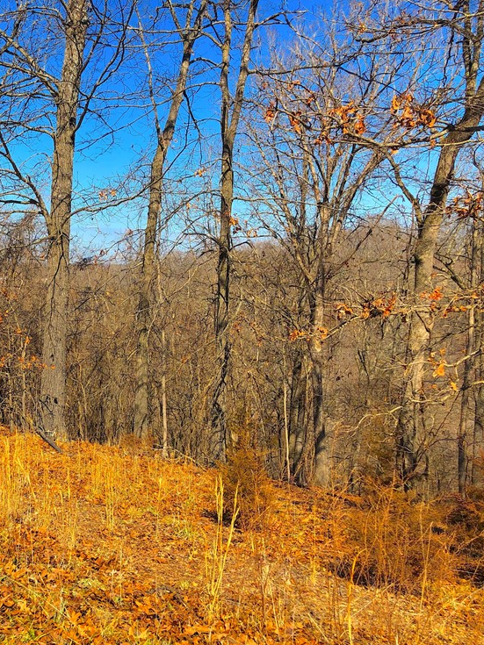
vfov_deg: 47.9
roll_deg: -0.4
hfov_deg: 35.0
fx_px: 727
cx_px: 61
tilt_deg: -3.7
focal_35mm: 39
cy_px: 332
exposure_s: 1/1799
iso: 20
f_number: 1.8
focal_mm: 4
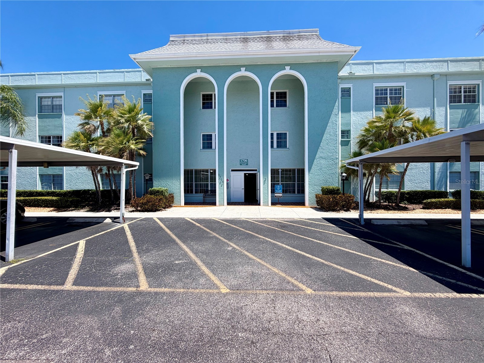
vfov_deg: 85.7
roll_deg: +0.3
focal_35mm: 14
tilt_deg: +0.6
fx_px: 196
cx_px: 242
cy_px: 182
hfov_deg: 102.1
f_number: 2.2
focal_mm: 2.22
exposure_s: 1/770
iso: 25
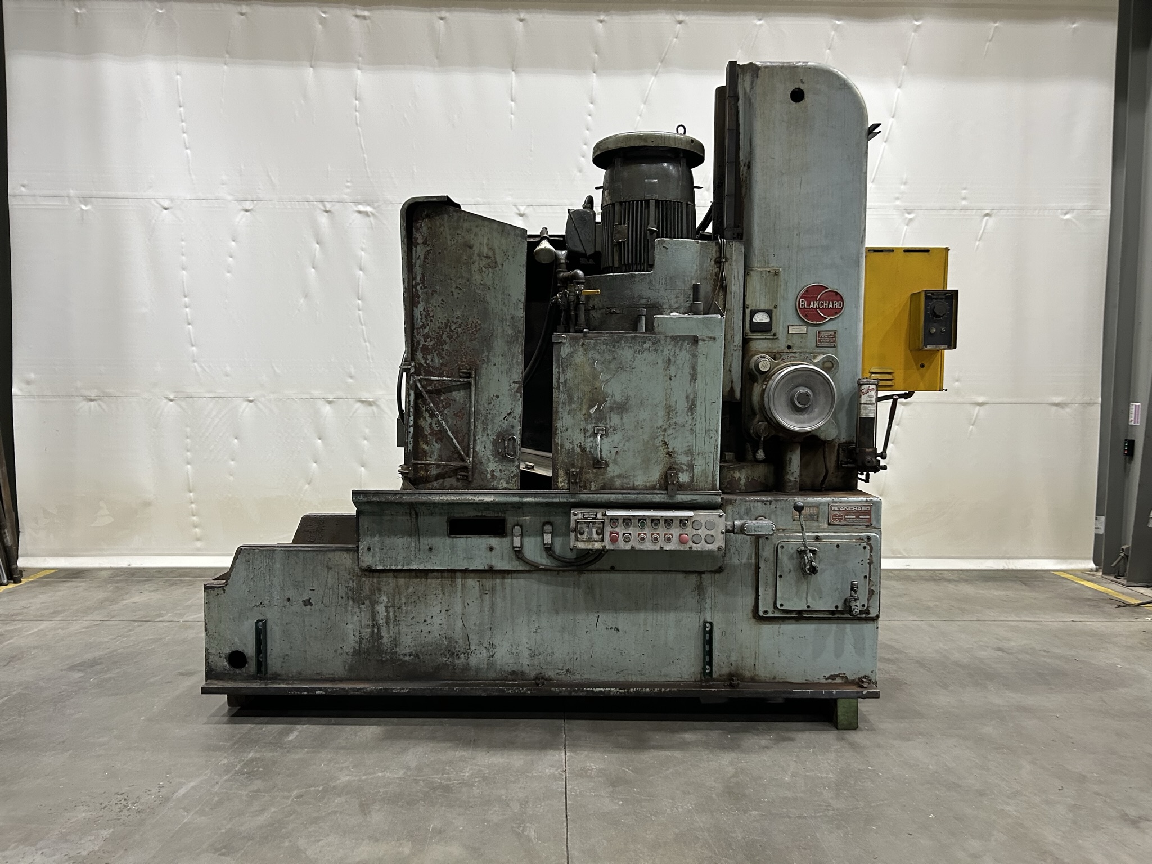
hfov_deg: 67.3
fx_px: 865
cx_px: 576
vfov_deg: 53.1
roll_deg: -0.5
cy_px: 432
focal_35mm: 26
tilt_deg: -4.7
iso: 200
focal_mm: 5.7
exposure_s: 1/60
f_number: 1.5
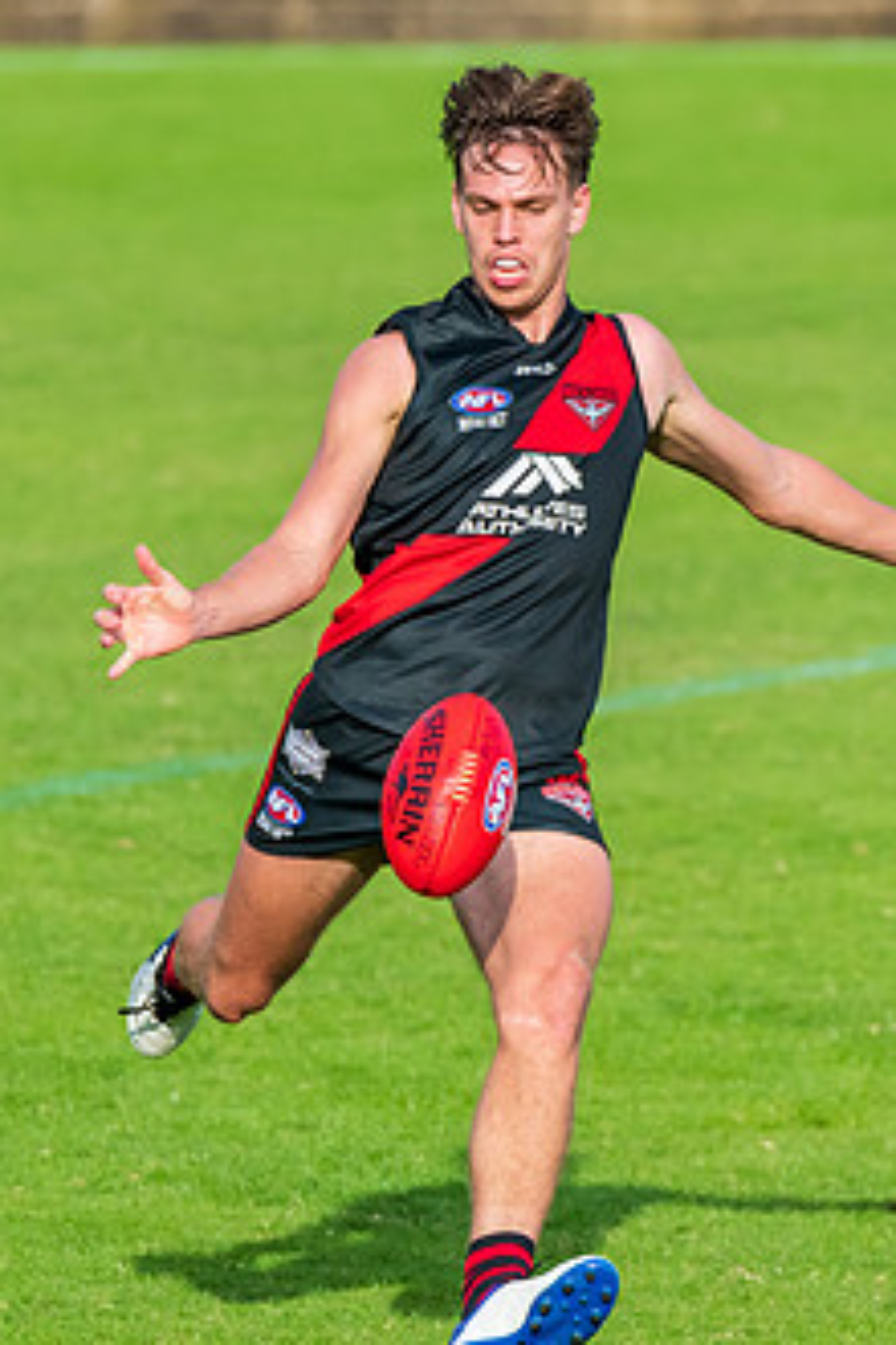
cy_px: 727
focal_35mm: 922
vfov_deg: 2.2
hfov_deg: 1.5
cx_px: 377
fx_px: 34419
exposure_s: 1/2500
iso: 1000
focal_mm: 400
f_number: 6
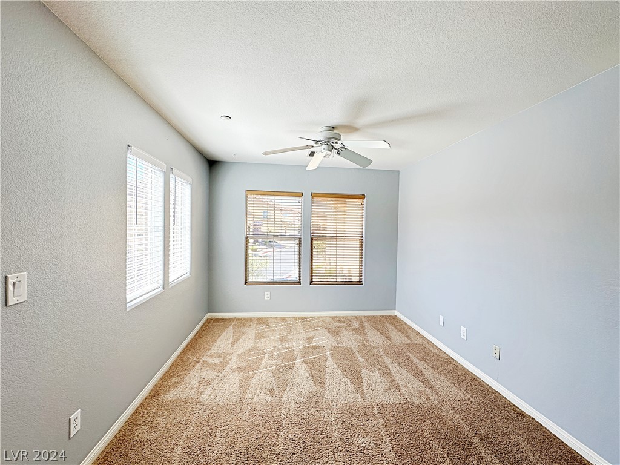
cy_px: 232
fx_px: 251
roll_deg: +0.7
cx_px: 310
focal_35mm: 14
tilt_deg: -0.2
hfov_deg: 102.1
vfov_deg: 85.7
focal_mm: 2.22
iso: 40
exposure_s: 1/121
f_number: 2.2
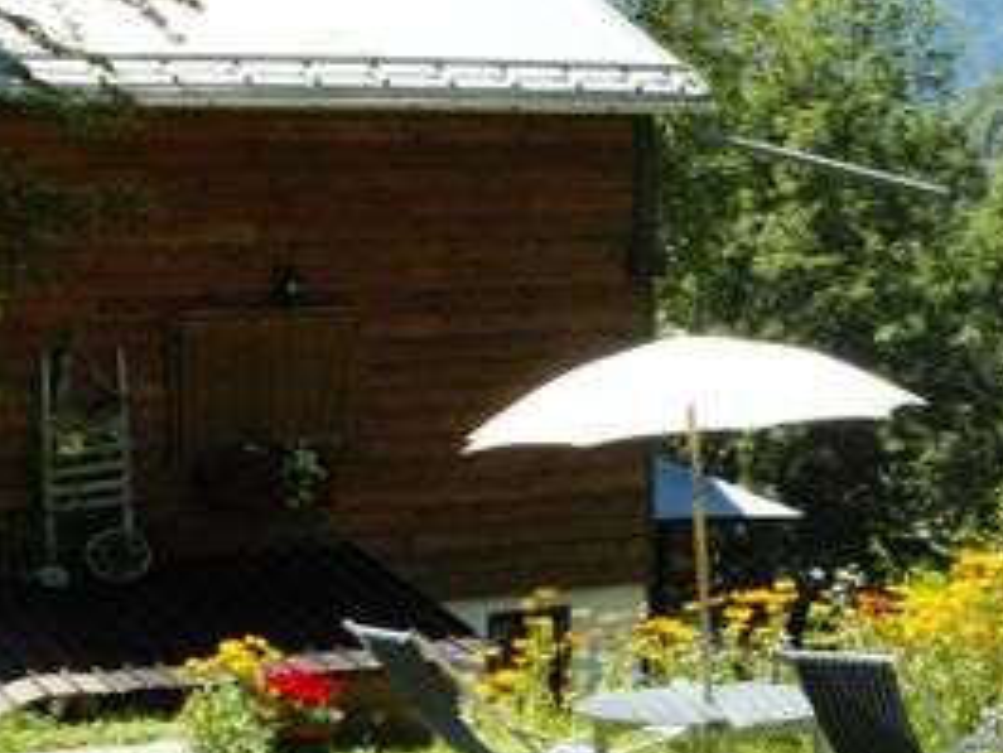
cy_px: 394
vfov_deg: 15.6
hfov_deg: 20.3
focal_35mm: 95
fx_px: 2754
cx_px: 859
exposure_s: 1/500
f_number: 4
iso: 100
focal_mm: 7.5
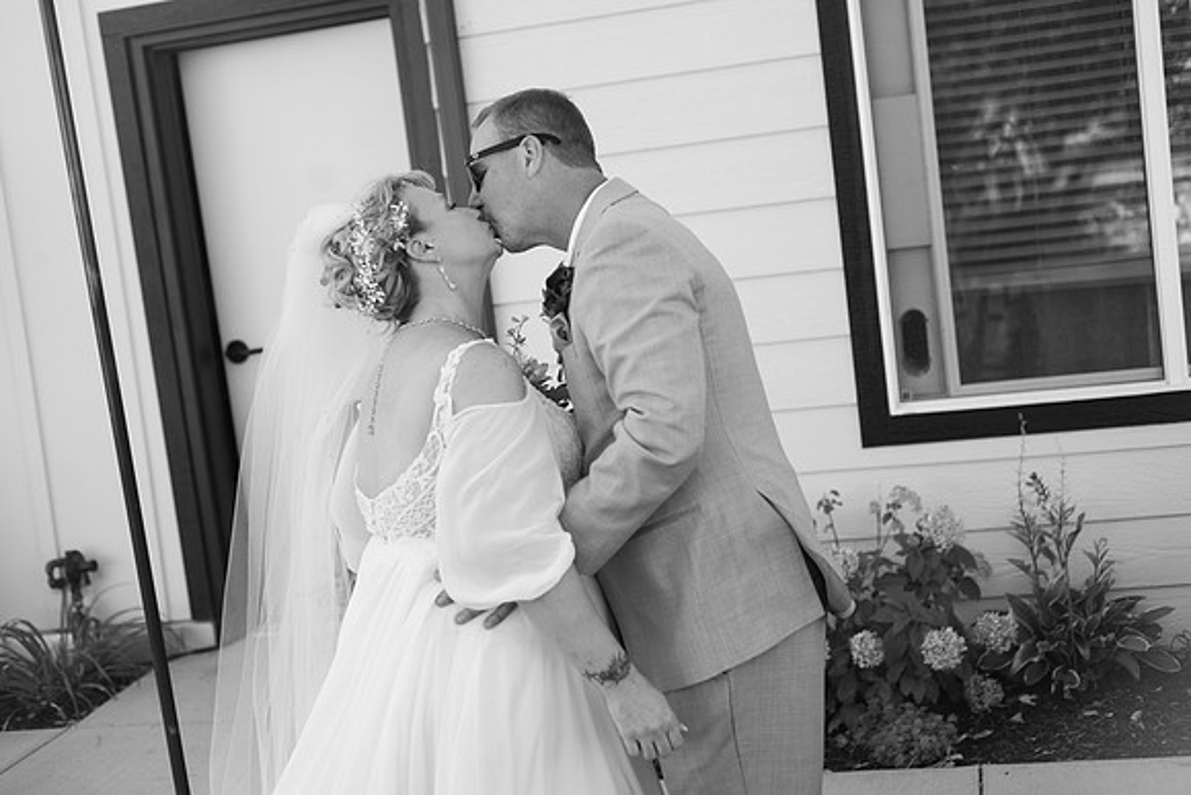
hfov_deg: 39.6
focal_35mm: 50
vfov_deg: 27.0
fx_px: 1654
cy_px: 398
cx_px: 596
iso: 400
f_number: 2.8
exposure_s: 1/1250
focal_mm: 50
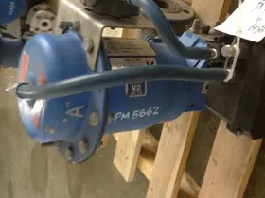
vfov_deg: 28.8
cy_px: 58
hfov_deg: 38.1
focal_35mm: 50
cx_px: 152
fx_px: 383
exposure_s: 1/20
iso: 400
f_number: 2.4
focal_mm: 4.28
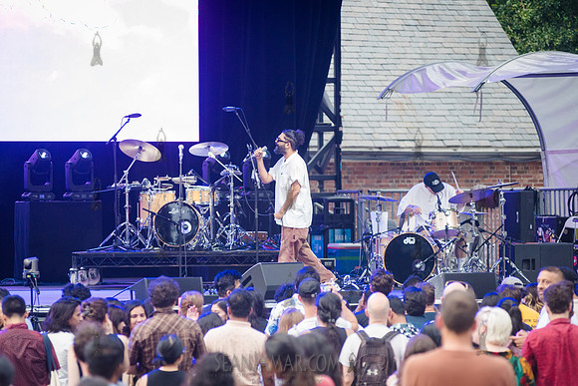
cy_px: 193
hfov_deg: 10.3
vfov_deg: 6.9
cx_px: 289
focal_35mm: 201
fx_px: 3221
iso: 2000
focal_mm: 200
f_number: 4
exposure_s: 1/320
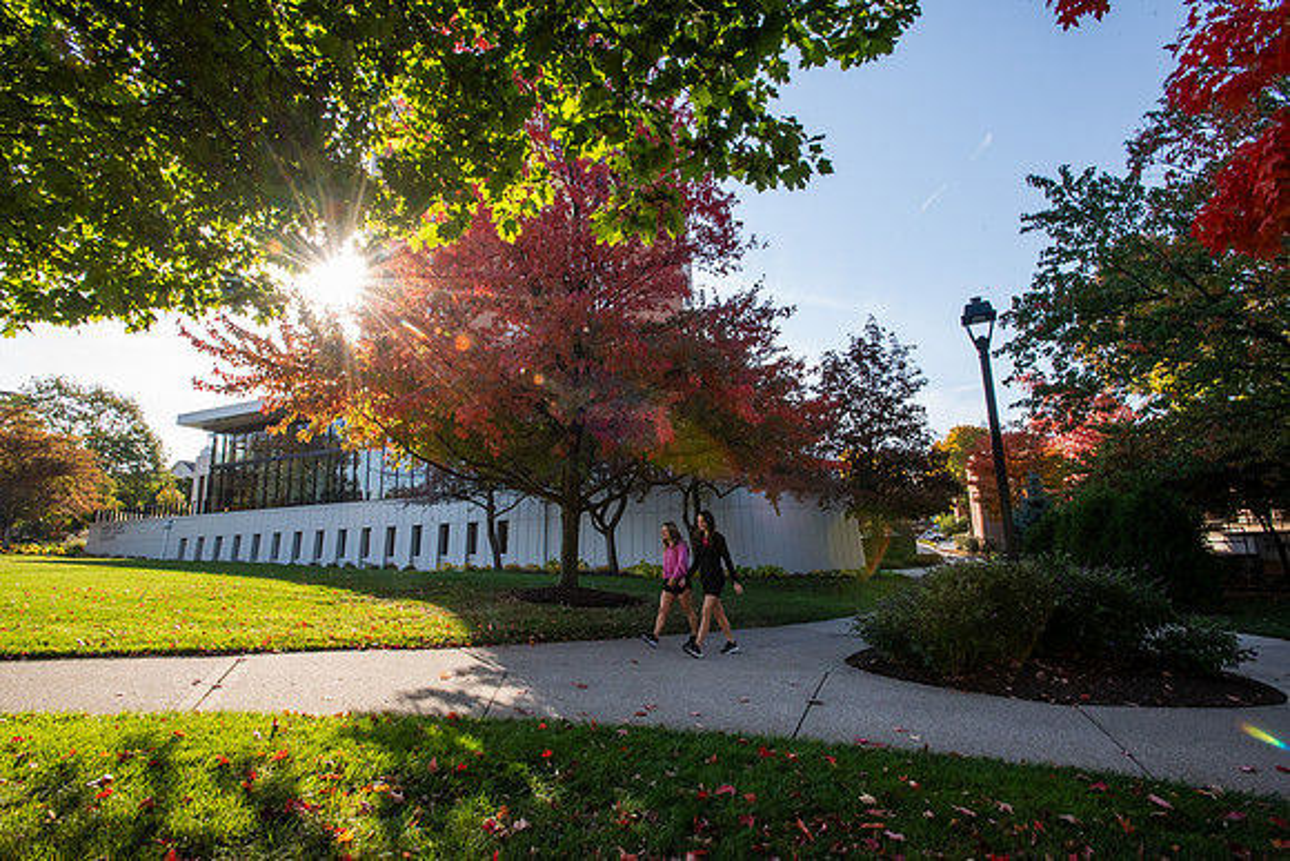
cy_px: 430
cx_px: 645
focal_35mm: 19
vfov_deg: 64.6
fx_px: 681
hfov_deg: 86.9
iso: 800
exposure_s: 1/125
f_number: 18
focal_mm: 19
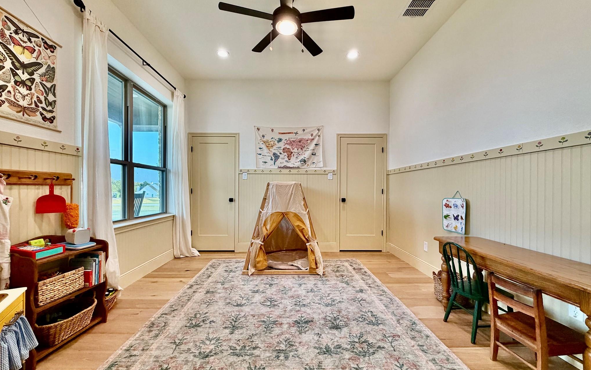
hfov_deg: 101.5
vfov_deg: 74.8
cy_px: 191
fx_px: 242
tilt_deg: -0.2
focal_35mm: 15
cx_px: 293
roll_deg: +0.6
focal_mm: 2.22
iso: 250
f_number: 2.2
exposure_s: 1/120
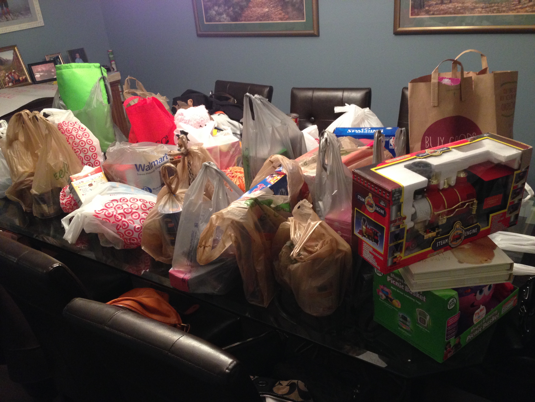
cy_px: 201
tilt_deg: -24.4
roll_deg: +6.4
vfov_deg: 42.9
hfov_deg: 55.4
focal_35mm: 33
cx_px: 268
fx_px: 510
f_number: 2.4
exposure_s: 1/20
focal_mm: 4.12
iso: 250
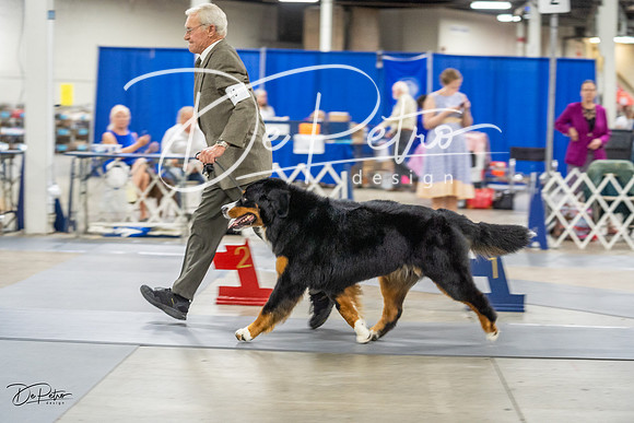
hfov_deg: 24.2
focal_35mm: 84
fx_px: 1480
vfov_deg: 16.3
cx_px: 317
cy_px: 212
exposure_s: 1/160
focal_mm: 84
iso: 3200
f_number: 2.8
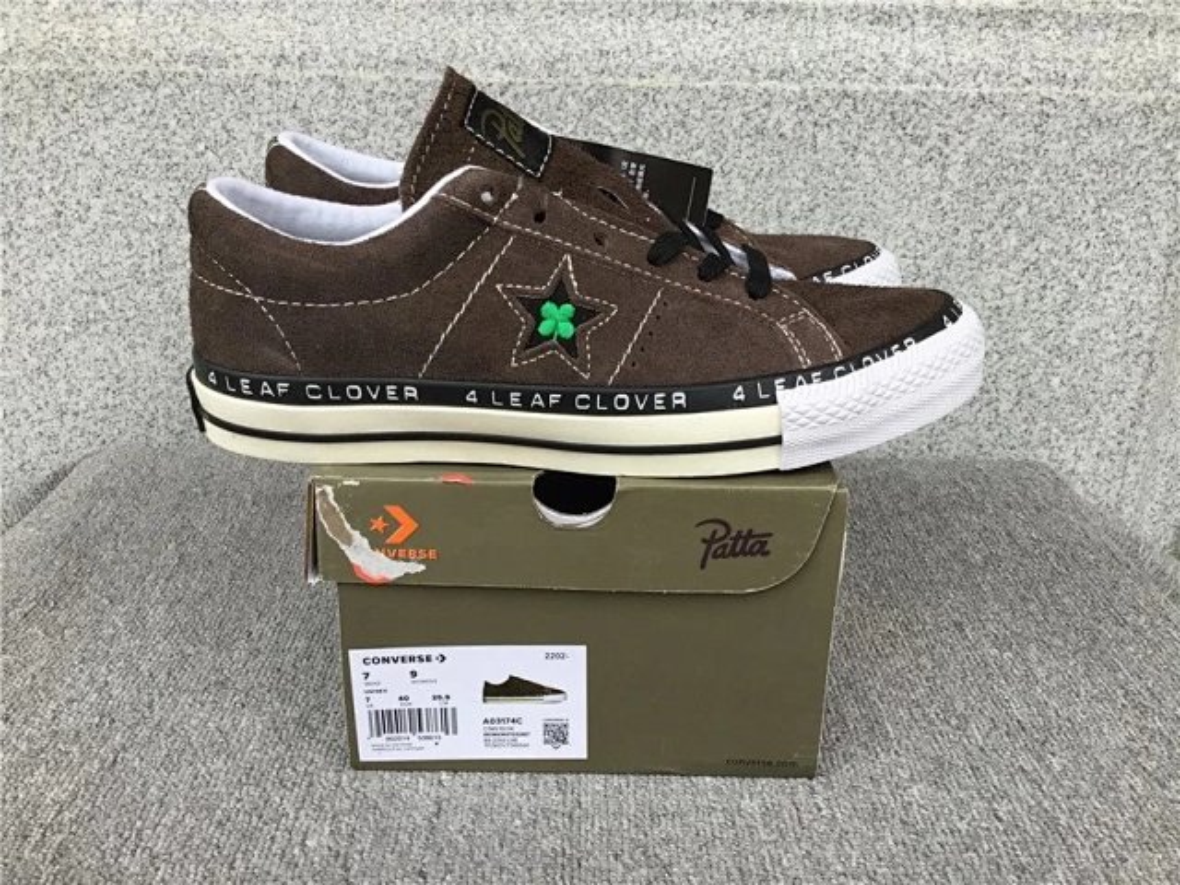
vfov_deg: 45.4
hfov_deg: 58.4
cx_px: 590
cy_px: 442
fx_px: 1057
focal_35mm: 31
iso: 25
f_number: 2.4
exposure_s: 1/109
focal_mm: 3.3
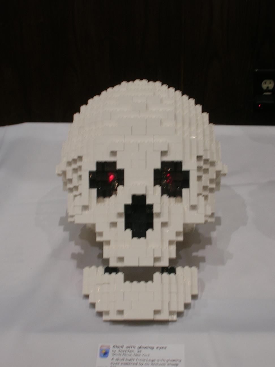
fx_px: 826
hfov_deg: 18.9
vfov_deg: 25.0
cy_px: 184
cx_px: 138
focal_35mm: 78
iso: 50
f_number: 4.1
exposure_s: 1/6.1
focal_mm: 13
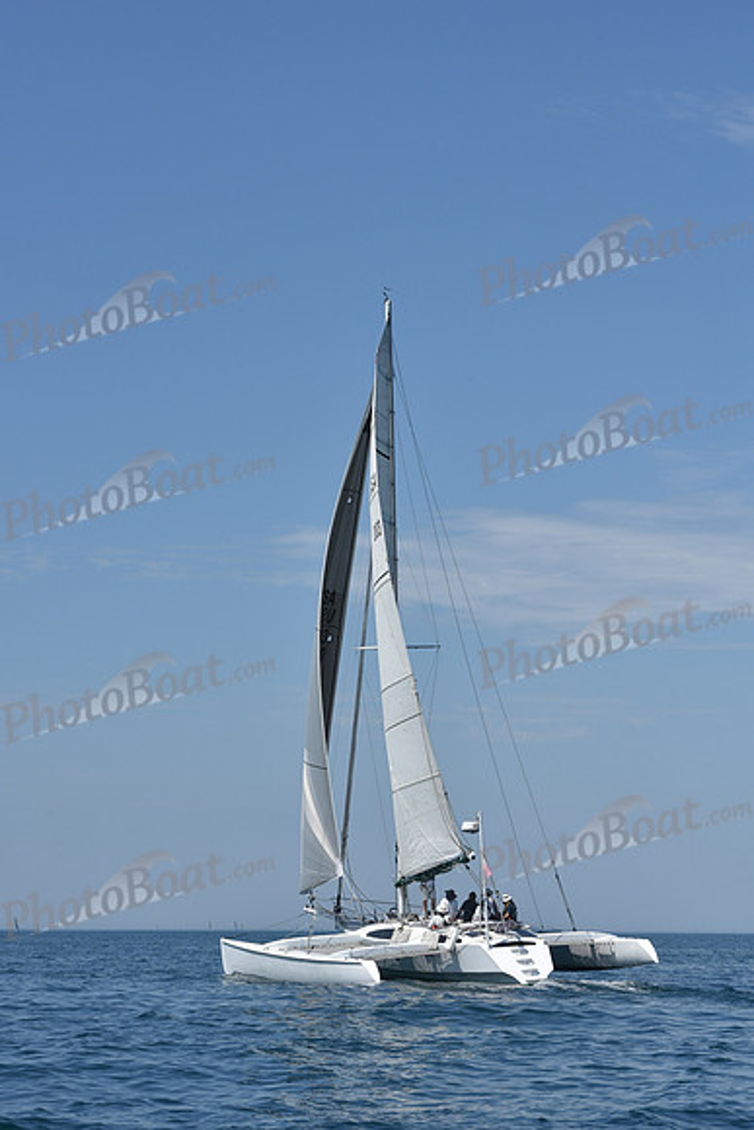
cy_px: 565
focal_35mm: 86
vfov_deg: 23.6
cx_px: 377
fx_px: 2700
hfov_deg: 15.9
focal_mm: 86
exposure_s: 1/1250
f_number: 10
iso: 250
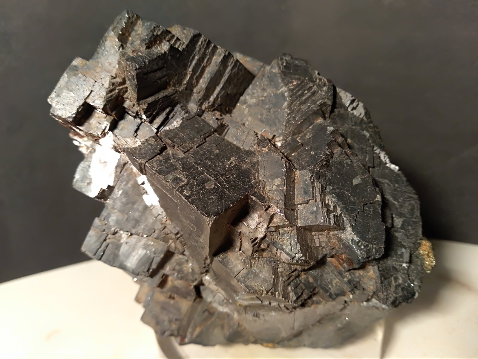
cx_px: 239
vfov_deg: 53.1
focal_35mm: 26
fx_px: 359
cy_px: 180
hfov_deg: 67.3
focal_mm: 3.54
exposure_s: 1/33.3
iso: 150
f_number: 2
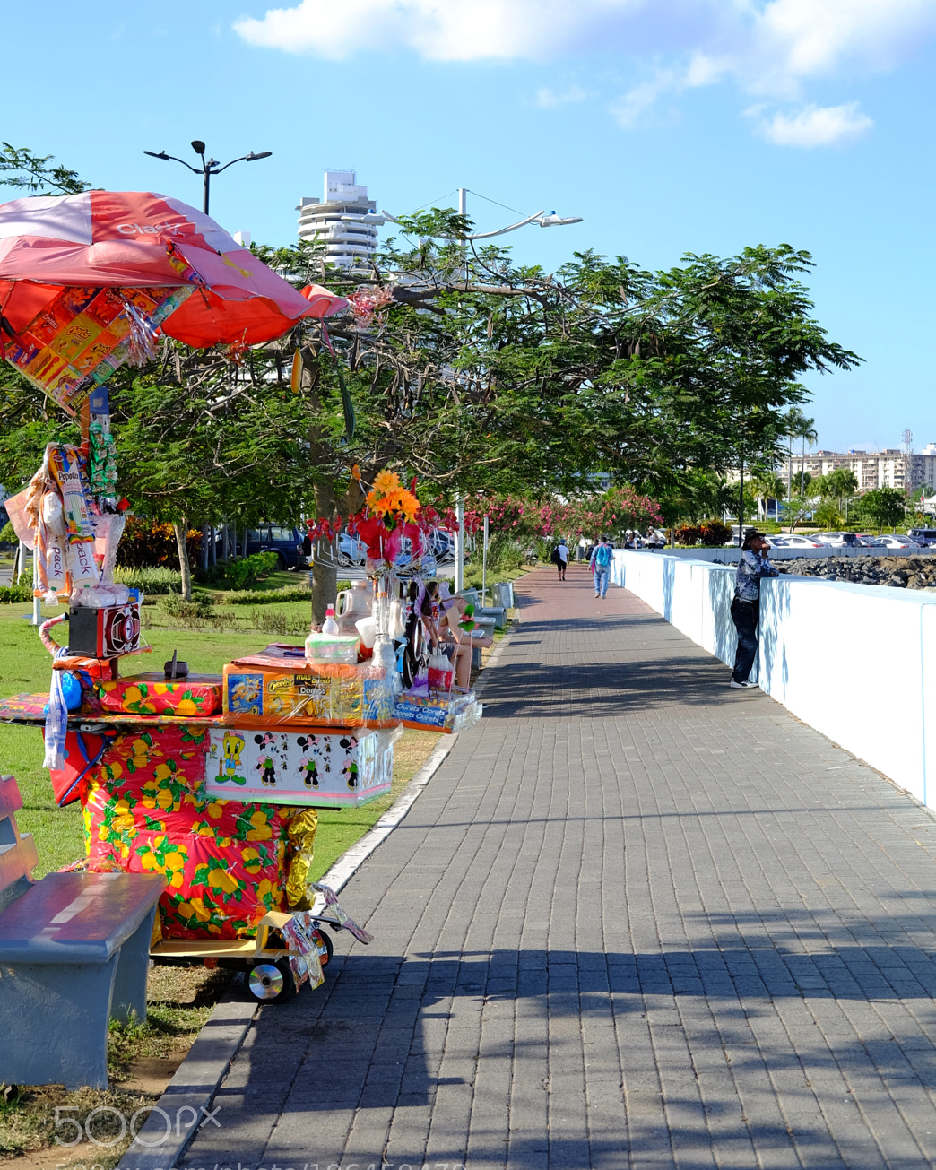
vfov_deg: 30.9
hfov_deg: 25.0
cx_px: 477
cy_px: 527
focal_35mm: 61
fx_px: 2112
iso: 200
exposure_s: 1/400
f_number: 5.6
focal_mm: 35
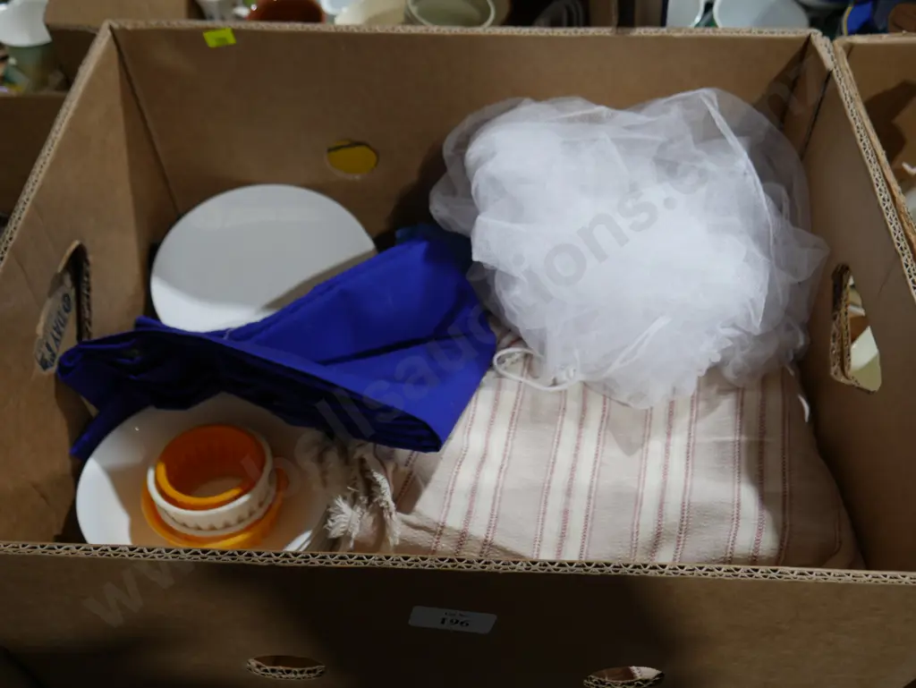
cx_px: 458
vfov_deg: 41.8
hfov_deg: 53.9
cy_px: 344
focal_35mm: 34
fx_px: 900
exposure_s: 1/60
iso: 250
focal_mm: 17
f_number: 4
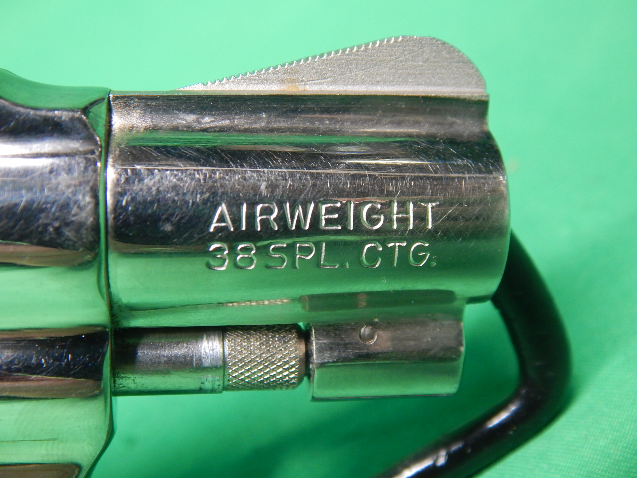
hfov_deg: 35.5
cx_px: 318
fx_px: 994
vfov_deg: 27.0
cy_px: 239
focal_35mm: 54
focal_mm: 9.7
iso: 320
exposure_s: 1/30
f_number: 3.8
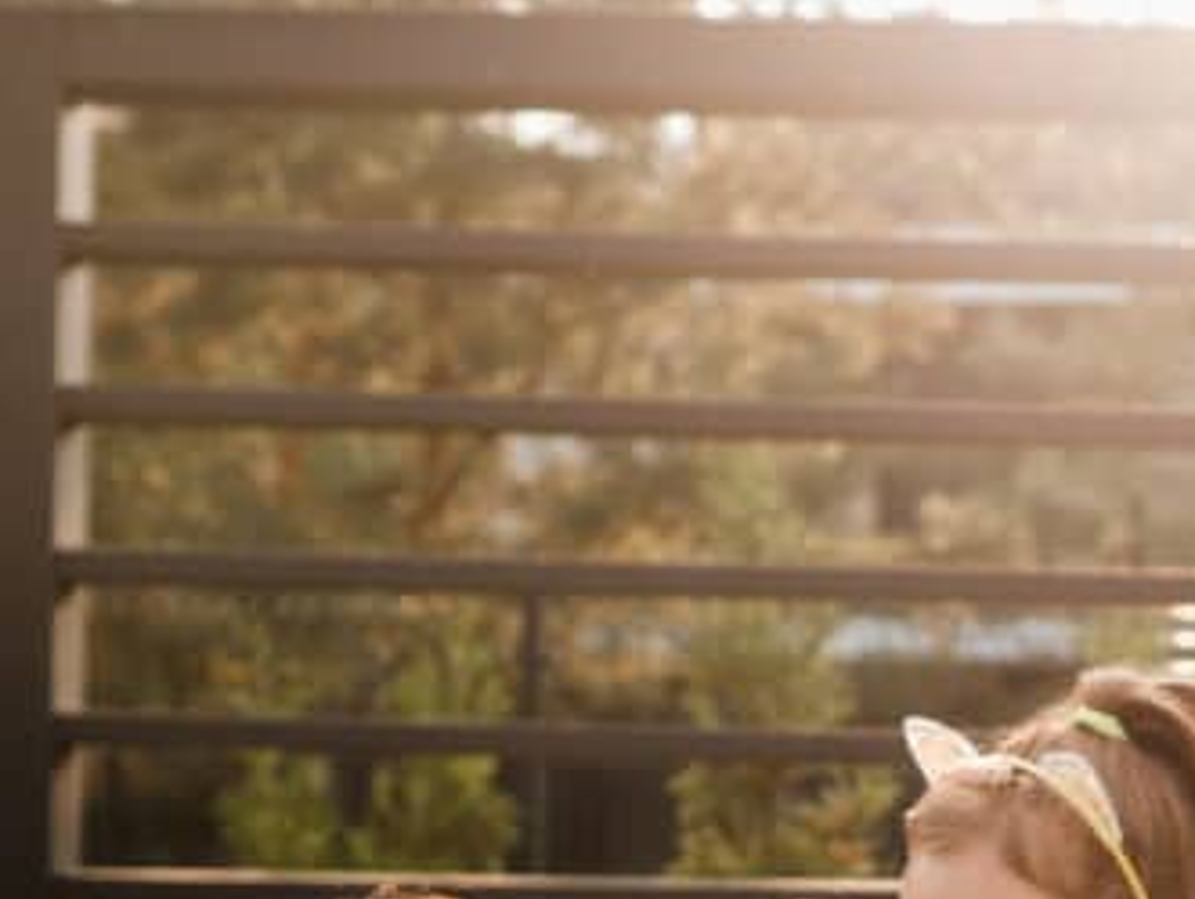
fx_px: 2696
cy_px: 798
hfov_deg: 24.4
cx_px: 1036
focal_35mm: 78
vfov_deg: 18.6
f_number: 2
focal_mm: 23
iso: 200
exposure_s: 1/1250
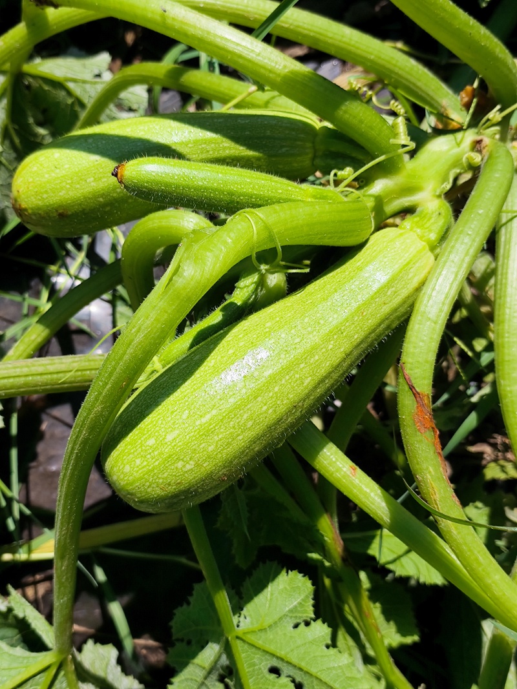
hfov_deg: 38.7
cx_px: 258
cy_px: 344
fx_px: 737
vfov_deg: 50.1
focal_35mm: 37
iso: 50
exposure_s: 1/5536
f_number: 1.6
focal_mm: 5.84
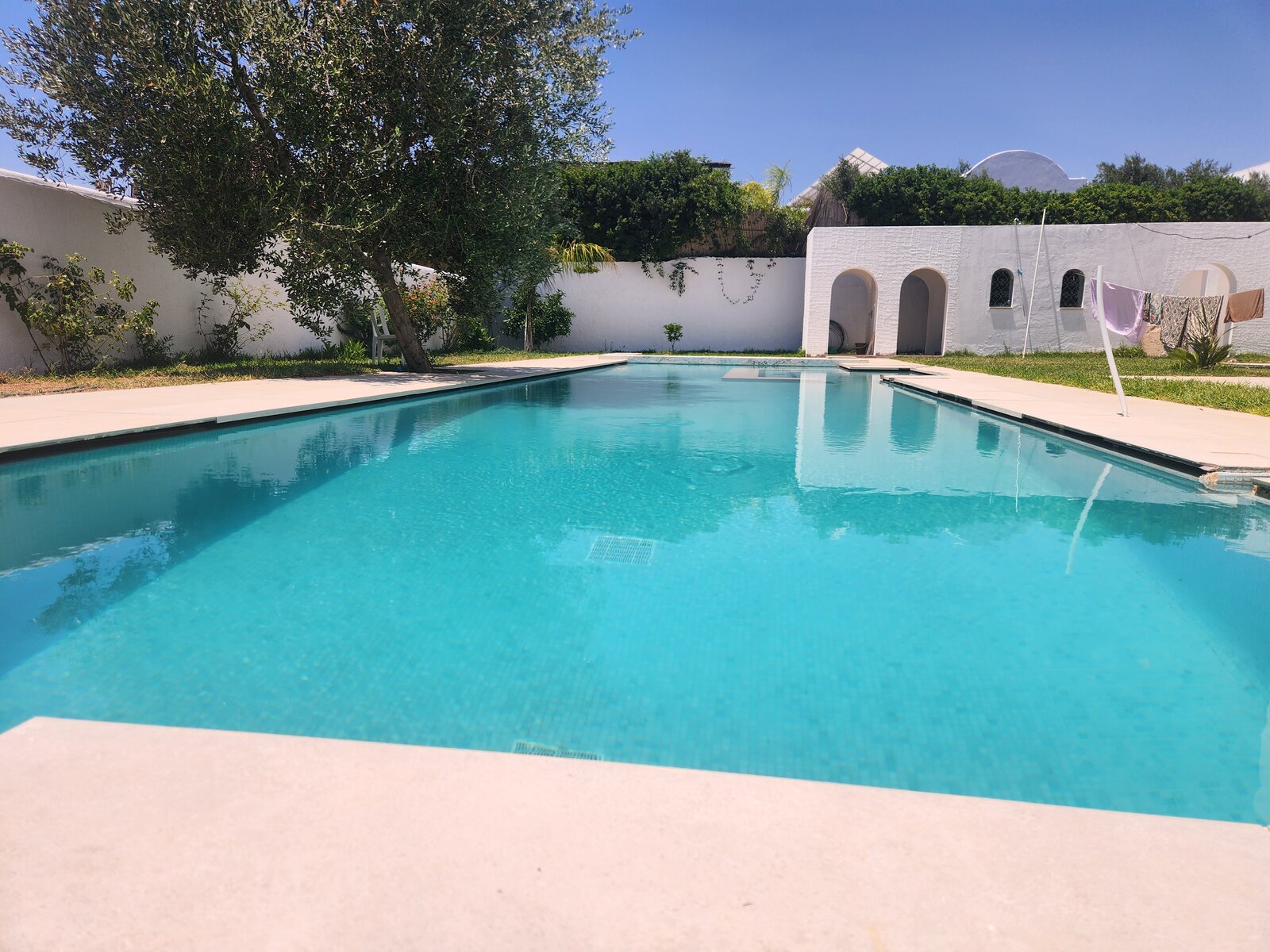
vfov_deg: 58.9
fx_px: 844
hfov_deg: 73.9
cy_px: 476
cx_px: 635
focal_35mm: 23
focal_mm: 5.4
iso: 20
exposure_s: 1/2897
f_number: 1.8
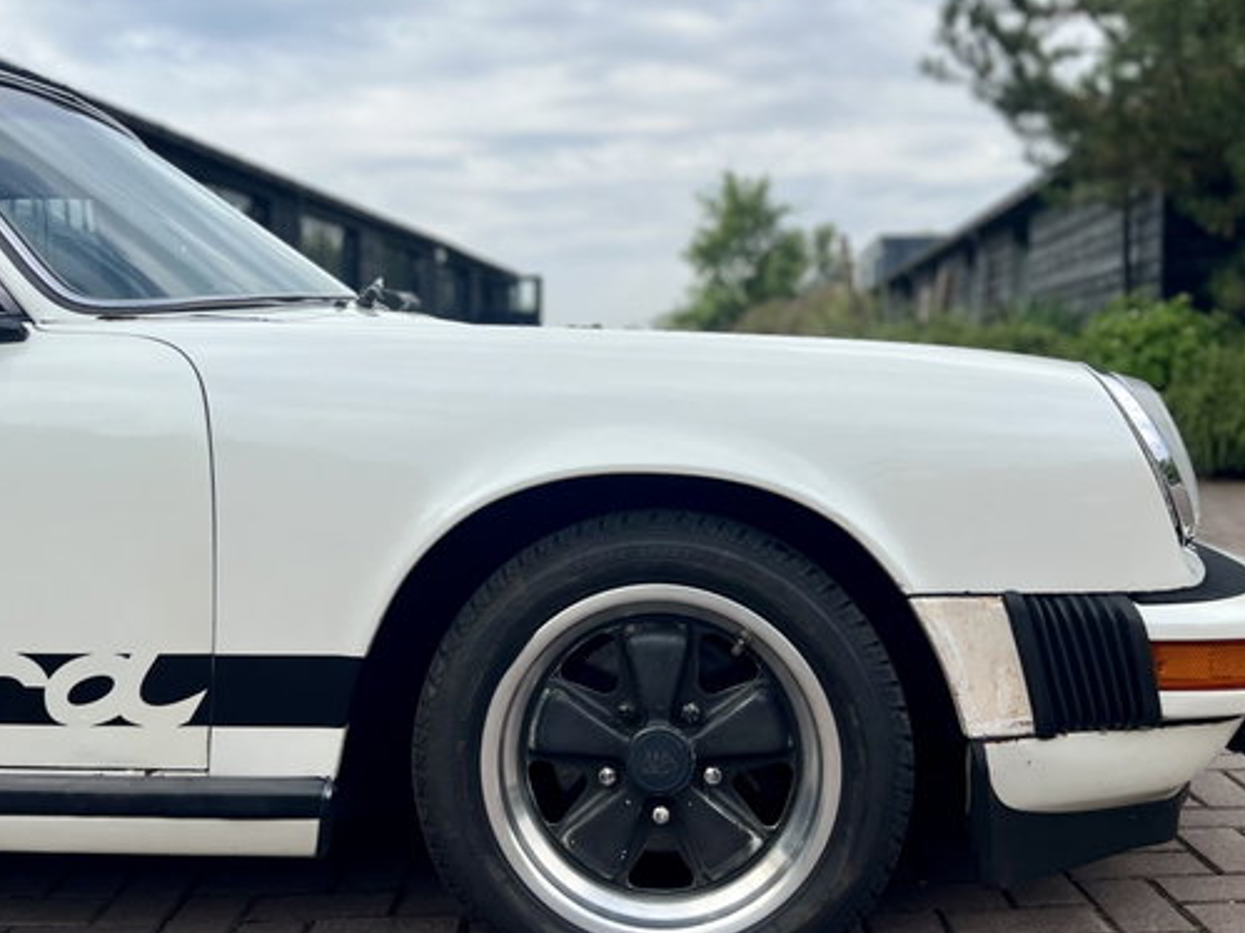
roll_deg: +0.2
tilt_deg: -2.6
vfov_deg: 35.9
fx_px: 1438
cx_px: 569
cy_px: 422
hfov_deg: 46.8
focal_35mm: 40
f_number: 1.5
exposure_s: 1/3704
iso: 50
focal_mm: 5.7
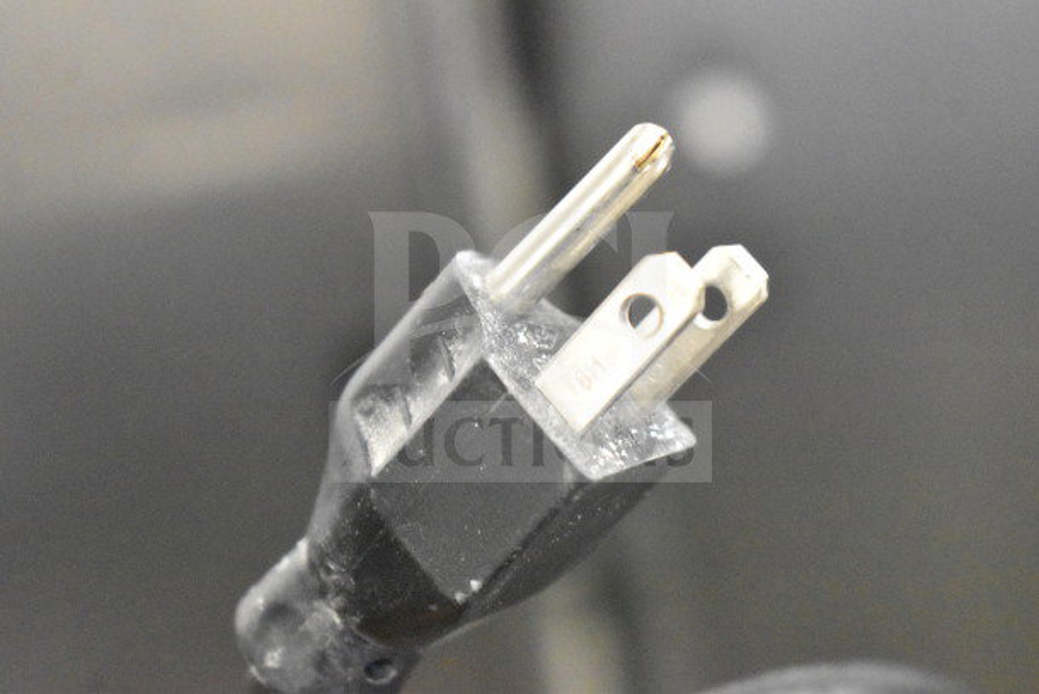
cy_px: 347
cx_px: 520
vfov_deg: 16.6
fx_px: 2381
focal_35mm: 82
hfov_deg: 24.6
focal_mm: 55
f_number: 5.6
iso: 20000
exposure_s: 1/100
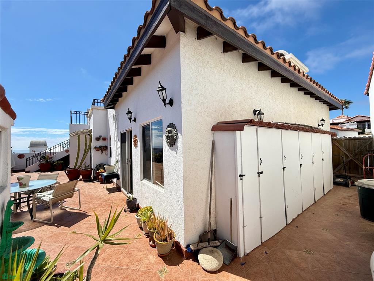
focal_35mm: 14
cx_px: 187
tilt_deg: +1.0
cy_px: 140
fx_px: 151
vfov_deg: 85.7
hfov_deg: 102.1
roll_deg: +1.2
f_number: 2.2
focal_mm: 2.22
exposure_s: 1/2237
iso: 50
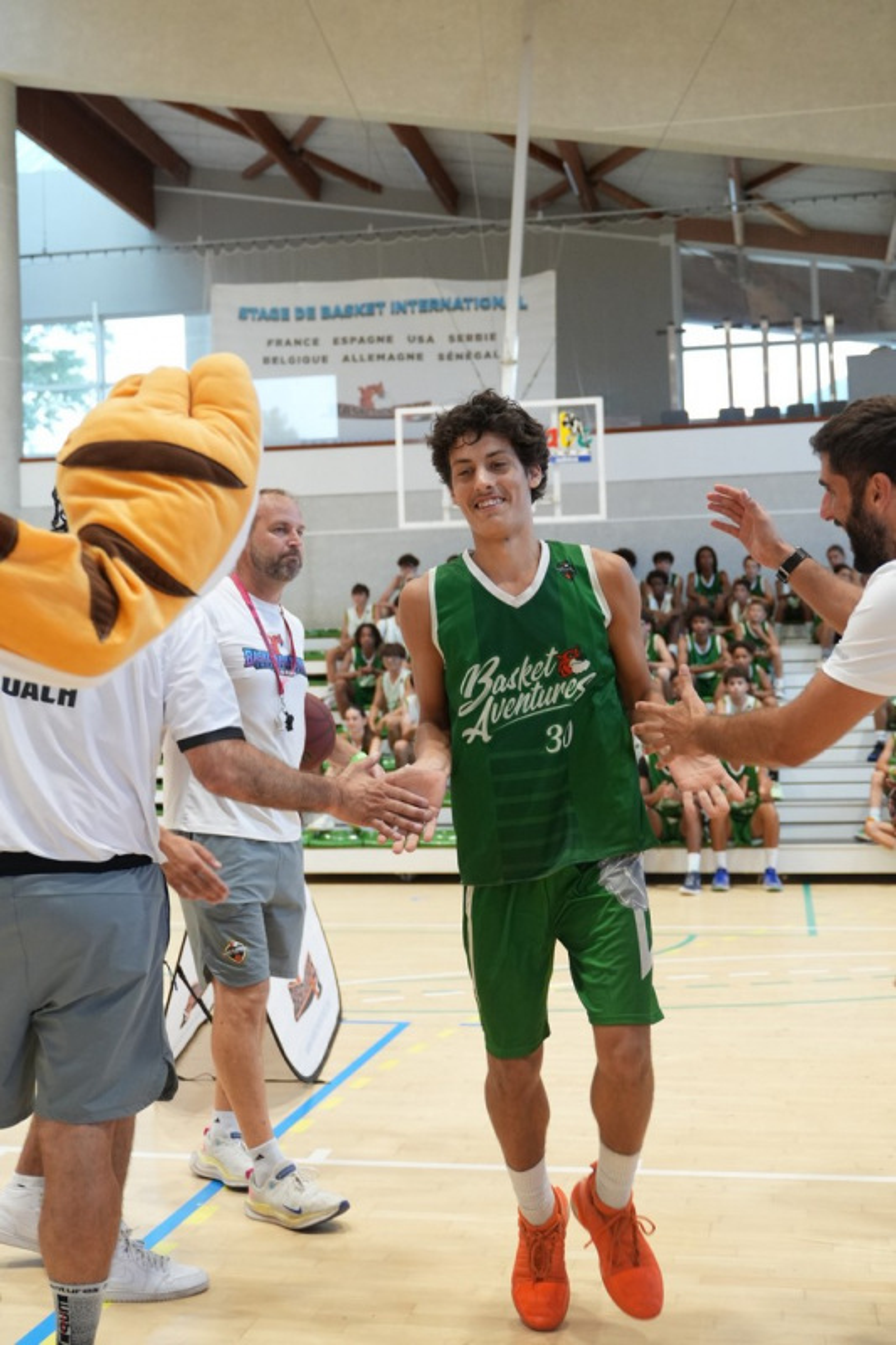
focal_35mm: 42
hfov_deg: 31.9
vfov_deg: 46.4
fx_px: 1569
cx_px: 448
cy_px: 672
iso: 1600
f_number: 2.8
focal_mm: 28
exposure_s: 1/400
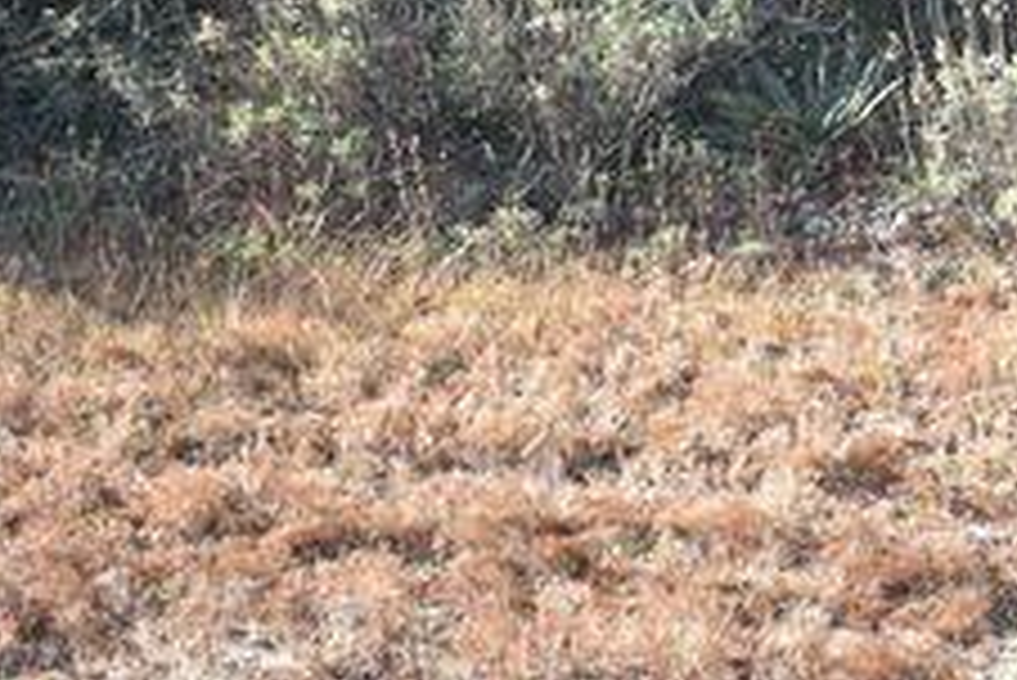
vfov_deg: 12.7
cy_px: -180
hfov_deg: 18.6
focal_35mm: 105
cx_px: 1170
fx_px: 2968
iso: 100
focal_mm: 22
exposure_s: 1/200
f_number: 3.8
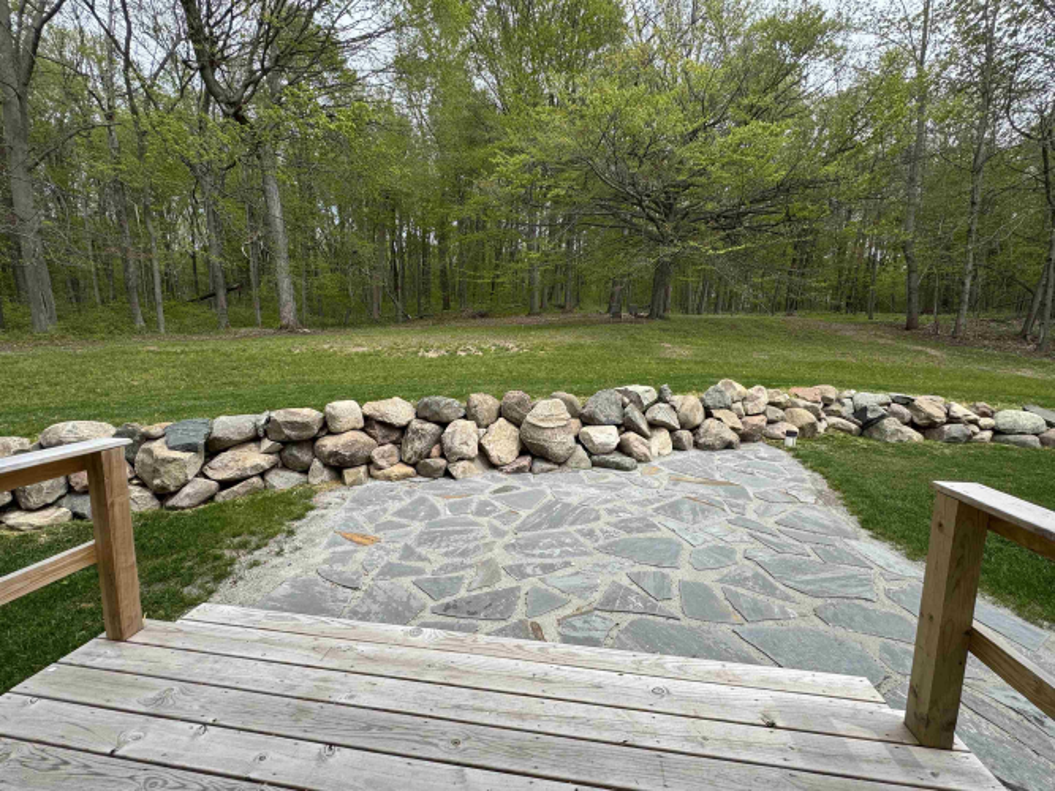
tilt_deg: -6.9
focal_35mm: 14
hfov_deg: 102.1
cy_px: 396
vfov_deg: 85.7
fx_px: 427
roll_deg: -0.5
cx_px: 528
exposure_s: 1/840
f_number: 2.2
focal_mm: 2.22
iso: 50
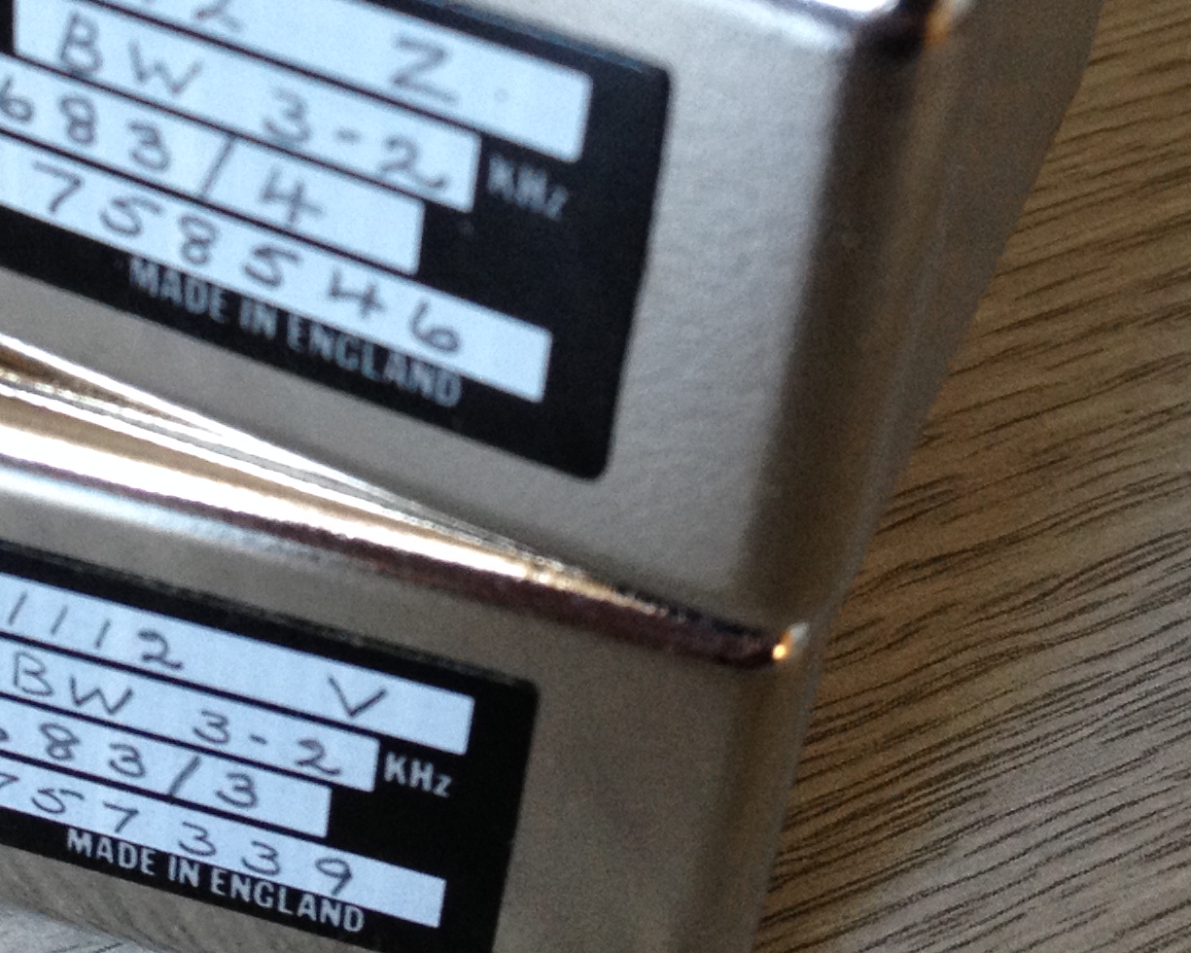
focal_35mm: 91
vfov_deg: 16.6
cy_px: 75
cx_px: 273
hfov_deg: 20.8
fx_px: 3208
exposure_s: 1/20
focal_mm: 4.28
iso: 100
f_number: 2.4
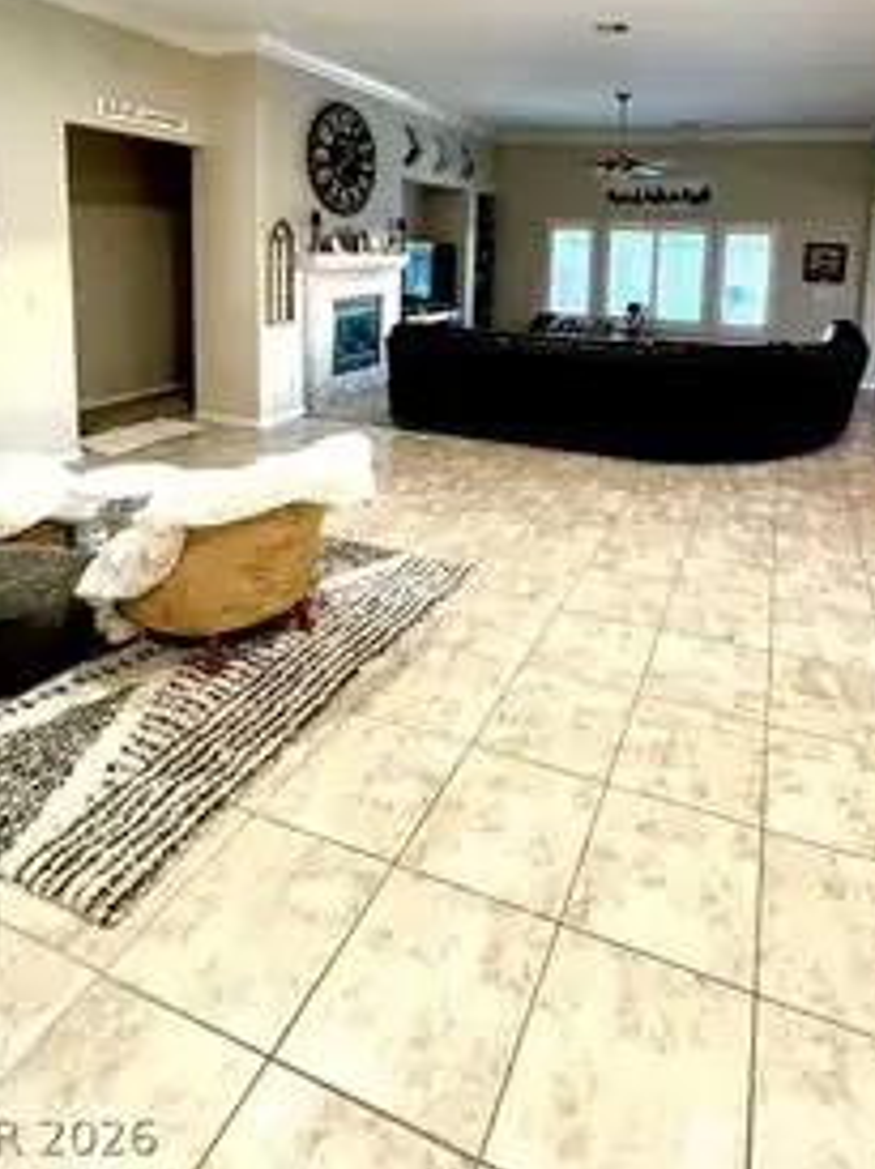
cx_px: 555
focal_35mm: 19
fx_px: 641
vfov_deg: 79.5
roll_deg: -1.9
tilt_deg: -4.8
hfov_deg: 67.4
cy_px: 320
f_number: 1.8
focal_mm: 1.57
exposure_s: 1/60
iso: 640
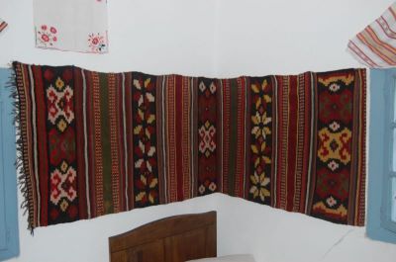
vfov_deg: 38.2
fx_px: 379
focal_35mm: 34
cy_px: 131
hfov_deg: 55.2
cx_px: 198
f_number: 3.8
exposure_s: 1/60
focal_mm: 23
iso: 400
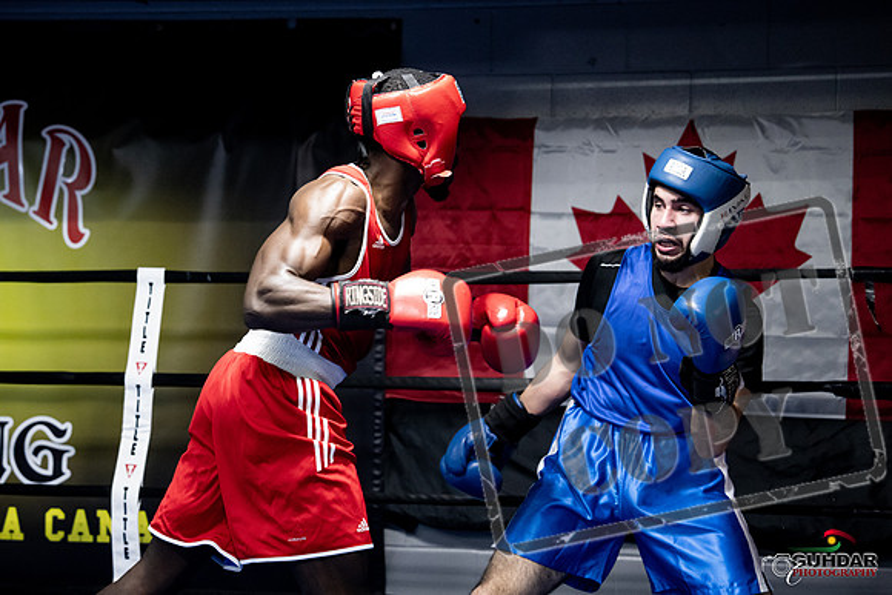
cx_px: 414
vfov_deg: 17.3
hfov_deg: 25.7
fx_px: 1952
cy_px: 295
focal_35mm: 79
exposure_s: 1/1000
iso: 10000
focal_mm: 70
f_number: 2.8
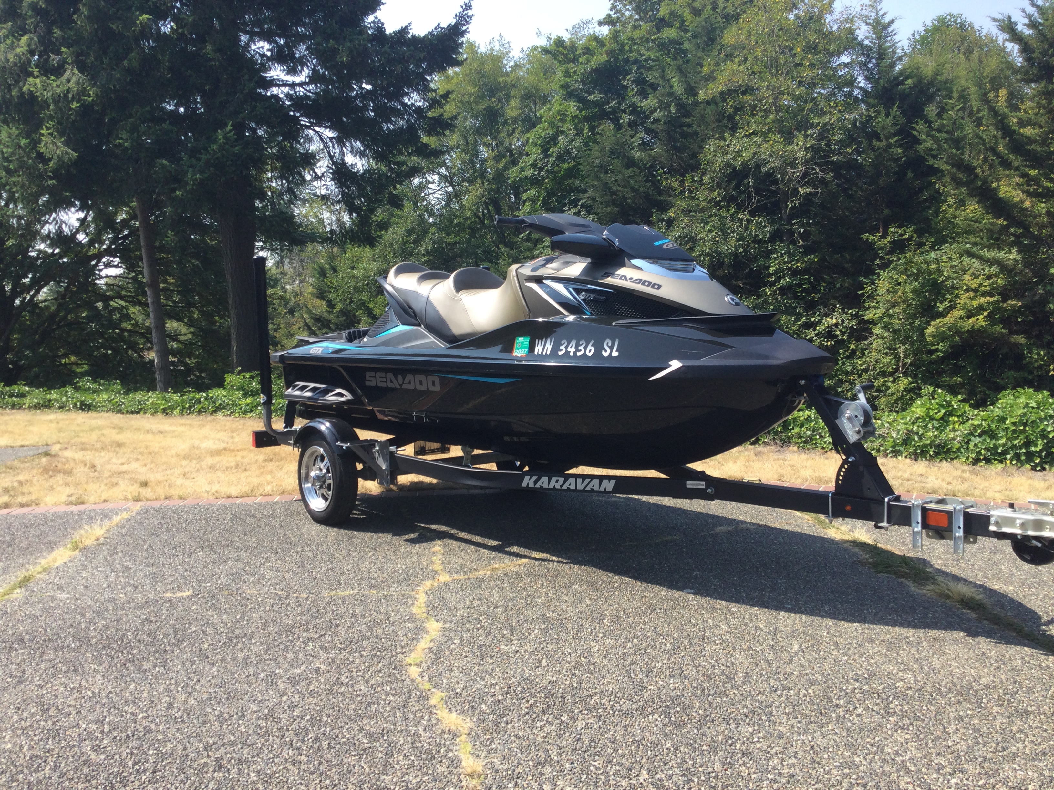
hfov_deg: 58.4
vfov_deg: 45.4
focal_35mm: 31
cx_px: 527
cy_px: 395
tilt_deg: -5.4
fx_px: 944
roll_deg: +2.9
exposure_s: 1/532
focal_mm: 3.3
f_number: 2.4
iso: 25
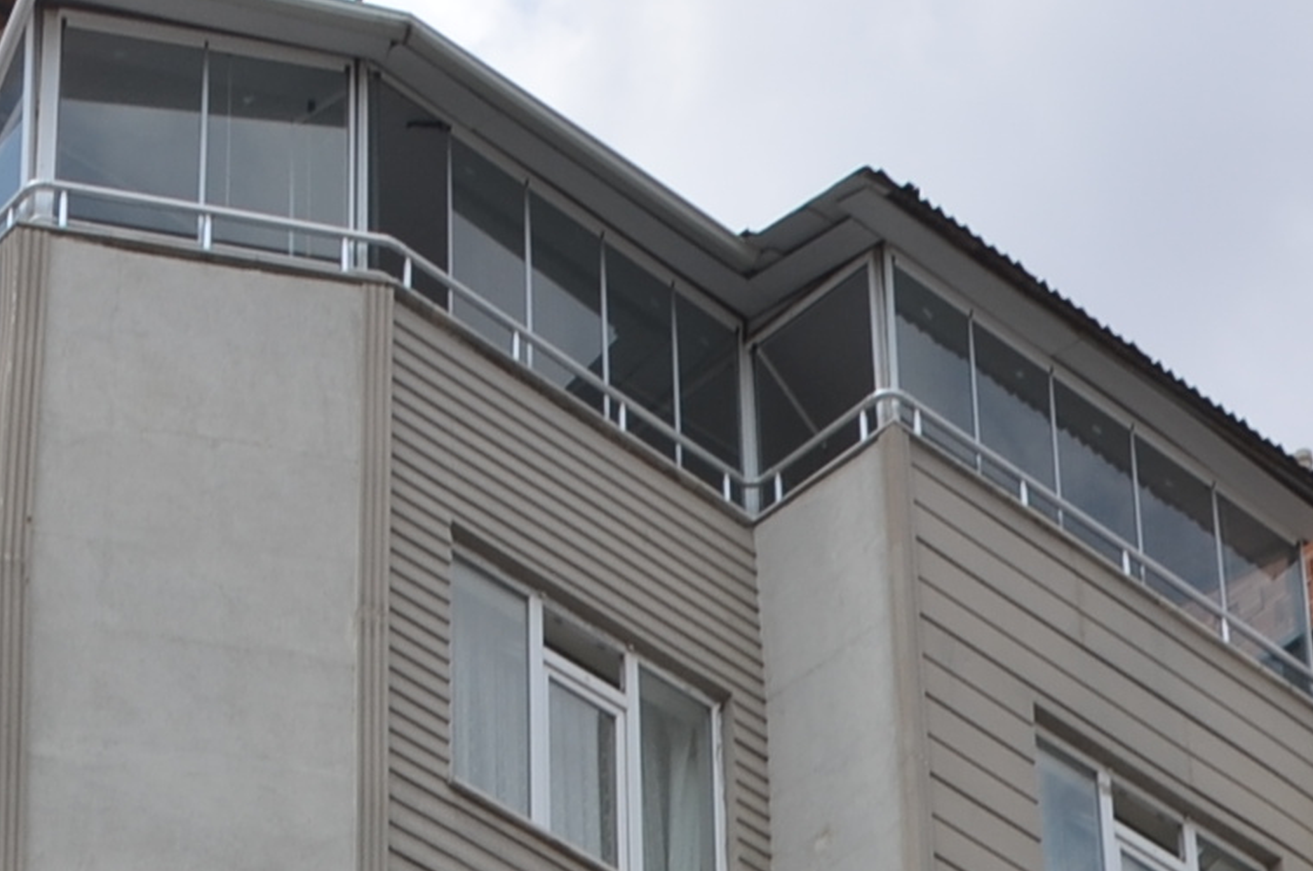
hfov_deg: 13.9
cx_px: 193
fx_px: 5352
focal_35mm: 147
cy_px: 2127
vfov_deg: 8.5
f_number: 9
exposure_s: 1/320
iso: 100
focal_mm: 20
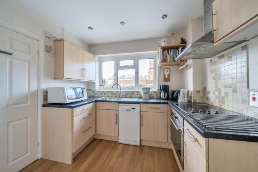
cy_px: 86
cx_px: 129
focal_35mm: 12
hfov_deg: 112.6
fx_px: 86
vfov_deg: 90.0
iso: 100
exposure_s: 1/8
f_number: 8
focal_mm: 12
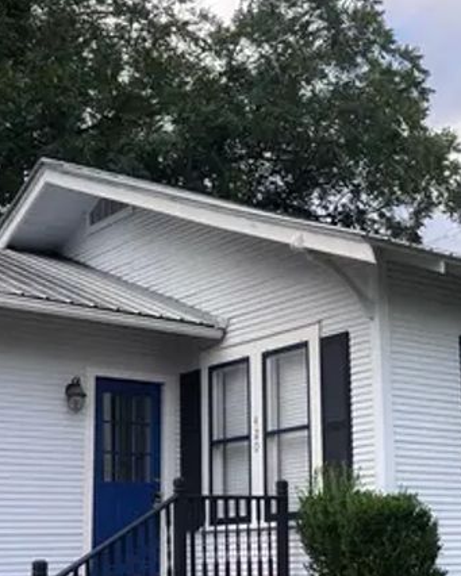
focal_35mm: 61
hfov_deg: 24.7
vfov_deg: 30.8
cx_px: 339
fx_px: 1040
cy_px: 364
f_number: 1.5
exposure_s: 1/617
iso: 50
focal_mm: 5.7
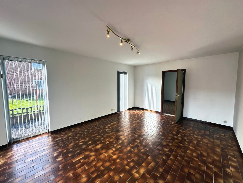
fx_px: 98
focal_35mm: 14
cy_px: 92
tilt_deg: -5.1
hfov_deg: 102.1
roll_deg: +0.1
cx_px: 122
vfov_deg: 85.7
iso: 50
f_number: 2.2
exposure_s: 1/168
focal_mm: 2.22
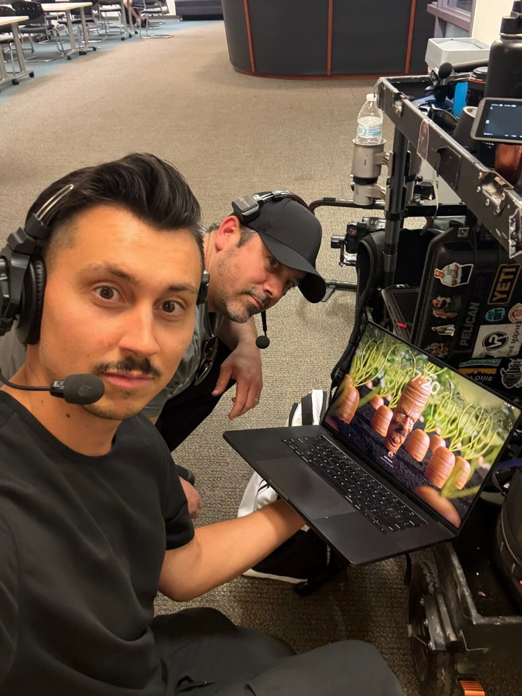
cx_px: 261
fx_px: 603
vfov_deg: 60.0
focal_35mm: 30
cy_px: 348
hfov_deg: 46.8
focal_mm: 2.69
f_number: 1.9
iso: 250
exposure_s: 1/40
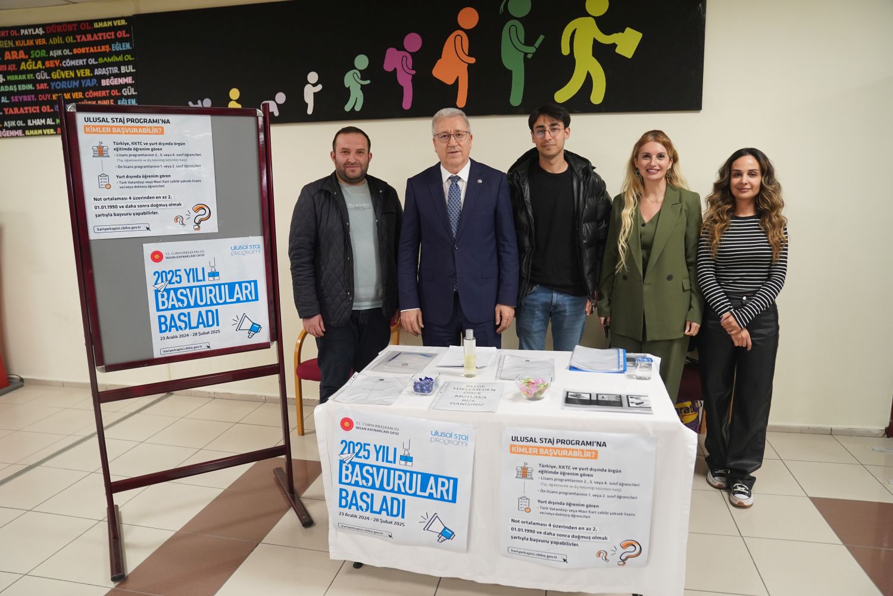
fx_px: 595
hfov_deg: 73.7
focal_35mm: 24
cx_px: 446
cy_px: 298
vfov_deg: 53.1
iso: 2000
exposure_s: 1/100
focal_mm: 24
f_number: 3.2
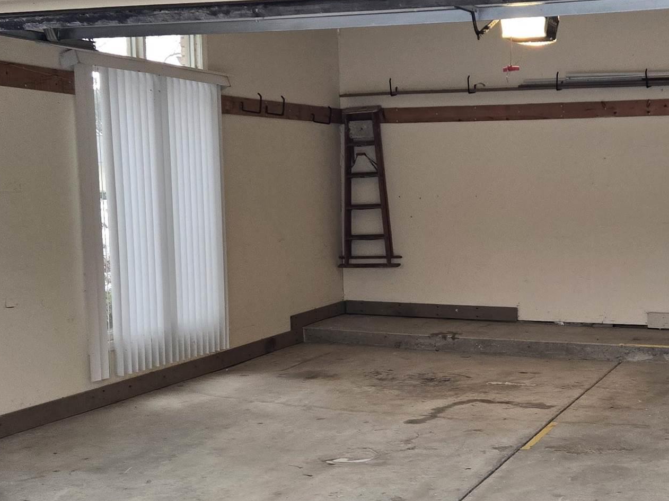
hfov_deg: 34.0
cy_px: 327
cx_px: 451
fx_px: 1082
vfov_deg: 26.0
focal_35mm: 56
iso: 160
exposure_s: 1/180
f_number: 1.8
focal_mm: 5.4
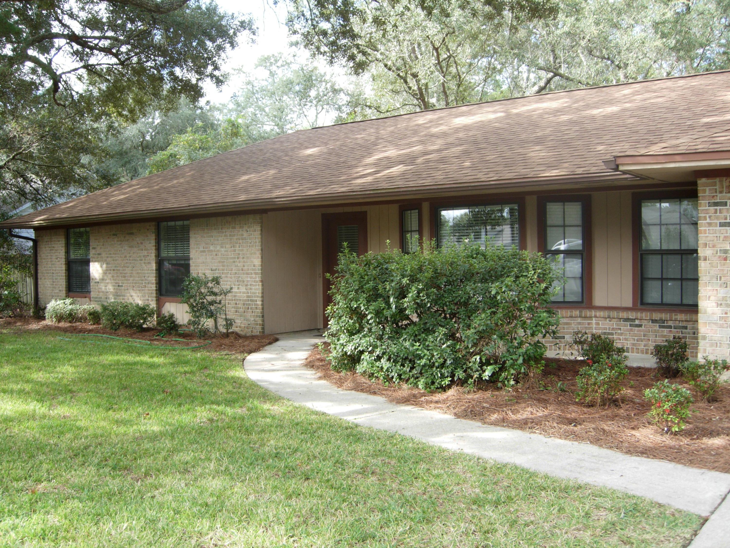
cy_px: 274
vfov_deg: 39.7
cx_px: 365
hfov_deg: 51.4
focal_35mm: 36
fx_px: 759
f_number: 3.4
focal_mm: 7.5
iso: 50
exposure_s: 1/64
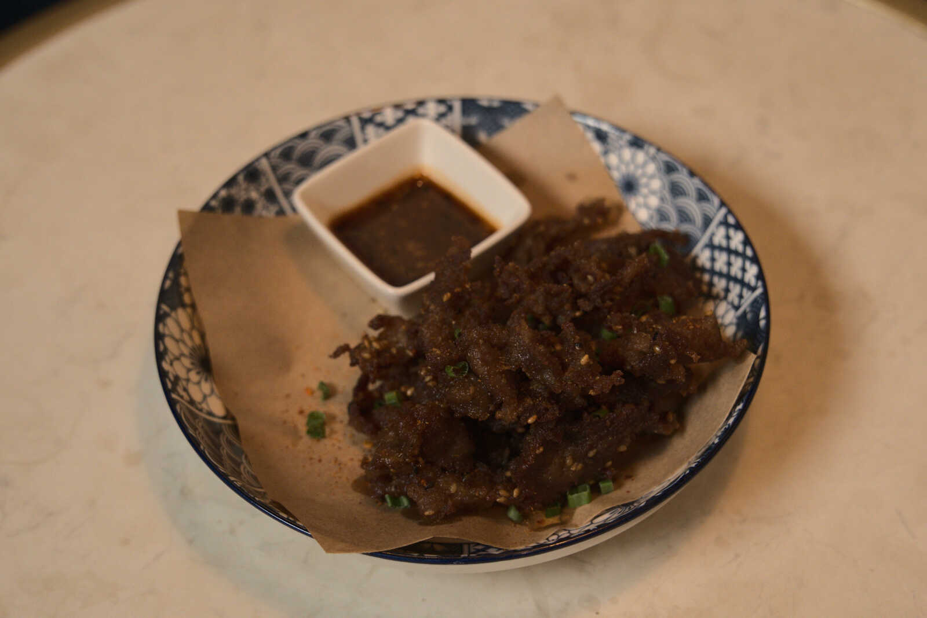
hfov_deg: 31.9
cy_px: 309
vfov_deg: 21.6
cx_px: 464
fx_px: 1623
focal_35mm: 63
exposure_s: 1/125
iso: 2000
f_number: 3.5
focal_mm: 42
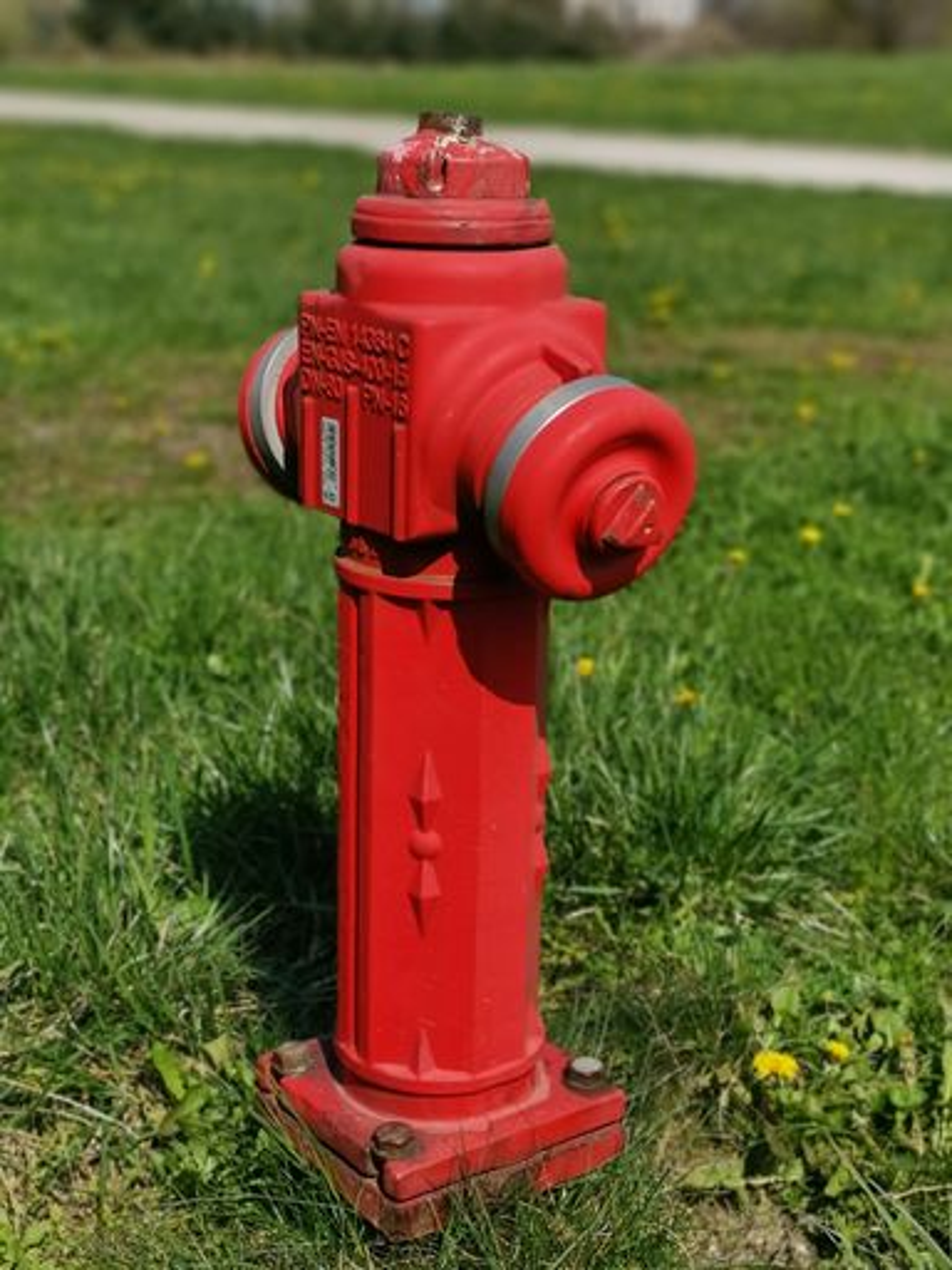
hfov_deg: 27.0
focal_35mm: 54
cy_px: 635
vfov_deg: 35.5
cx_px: 476
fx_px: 1980
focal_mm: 5.58
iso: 50
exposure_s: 1/3906
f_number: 4
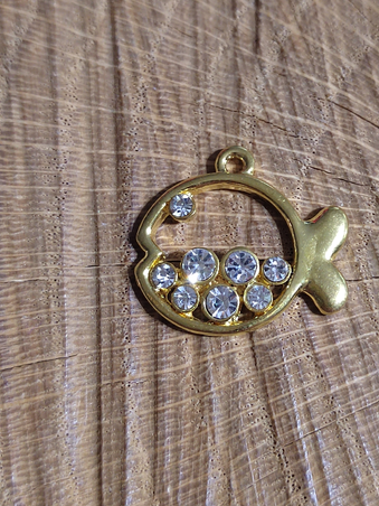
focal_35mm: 61
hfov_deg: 24.0
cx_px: 239
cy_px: 235
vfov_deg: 31.7
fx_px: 890
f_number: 1.9
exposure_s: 1/50
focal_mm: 5.52
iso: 2722
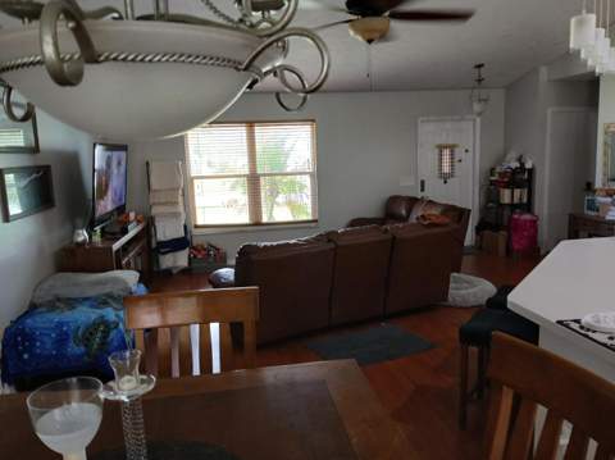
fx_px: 461
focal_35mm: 26
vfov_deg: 53.0
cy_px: 230
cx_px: 308
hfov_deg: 67.4
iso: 200
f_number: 1.8
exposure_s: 1/60
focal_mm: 3.98
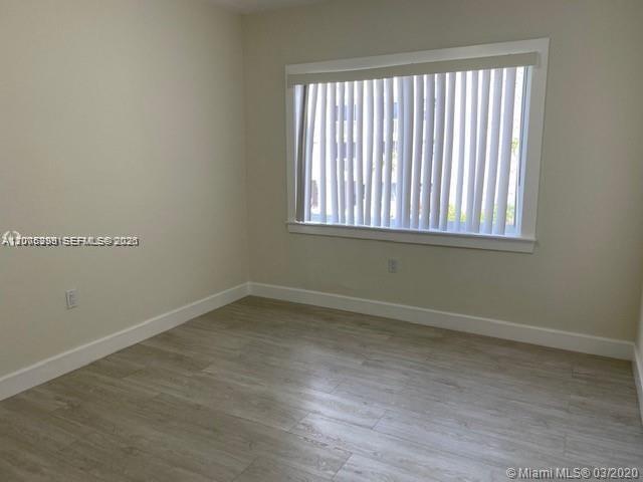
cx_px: 322
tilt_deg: -10.6
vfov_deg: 53.1
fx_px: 483
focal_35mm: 26
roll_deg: -0.7
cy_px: 241
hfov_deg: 67.3
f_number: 1.8
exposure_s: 1/120
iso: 50
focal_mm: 4.25
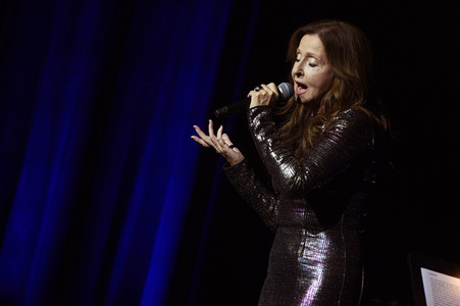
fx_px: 2554
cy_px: 153
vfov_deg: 6.9
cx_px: 230
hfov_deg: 10.3
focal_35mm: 200
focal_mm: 200
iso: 1250
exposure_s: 1/640
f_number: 5.6
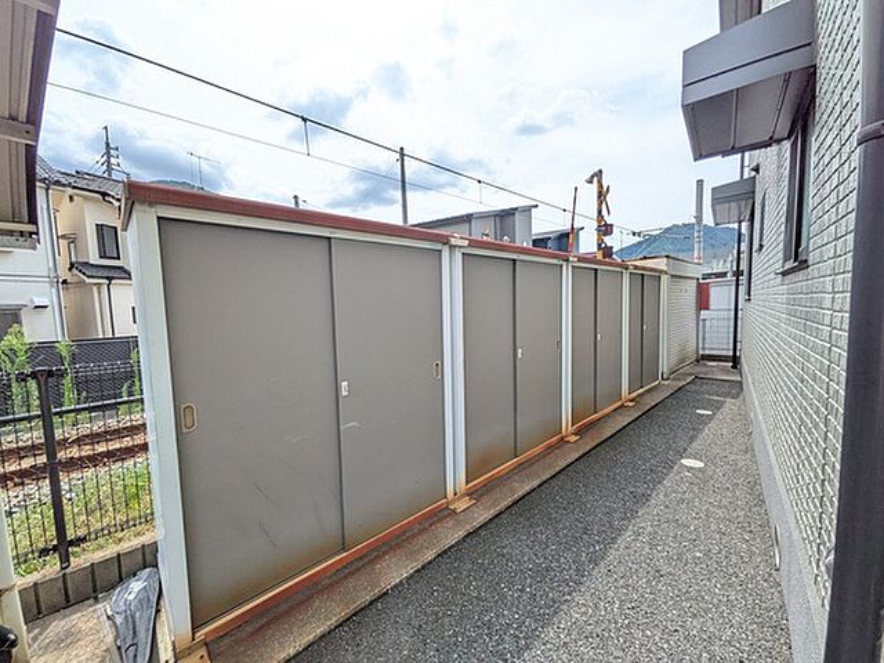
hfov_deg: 102.1
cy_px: 332
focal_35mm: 14
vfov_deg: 85.7
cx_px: 442
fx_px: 358
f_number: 2.2
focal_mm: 1.85
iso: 62
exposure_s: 1/1751
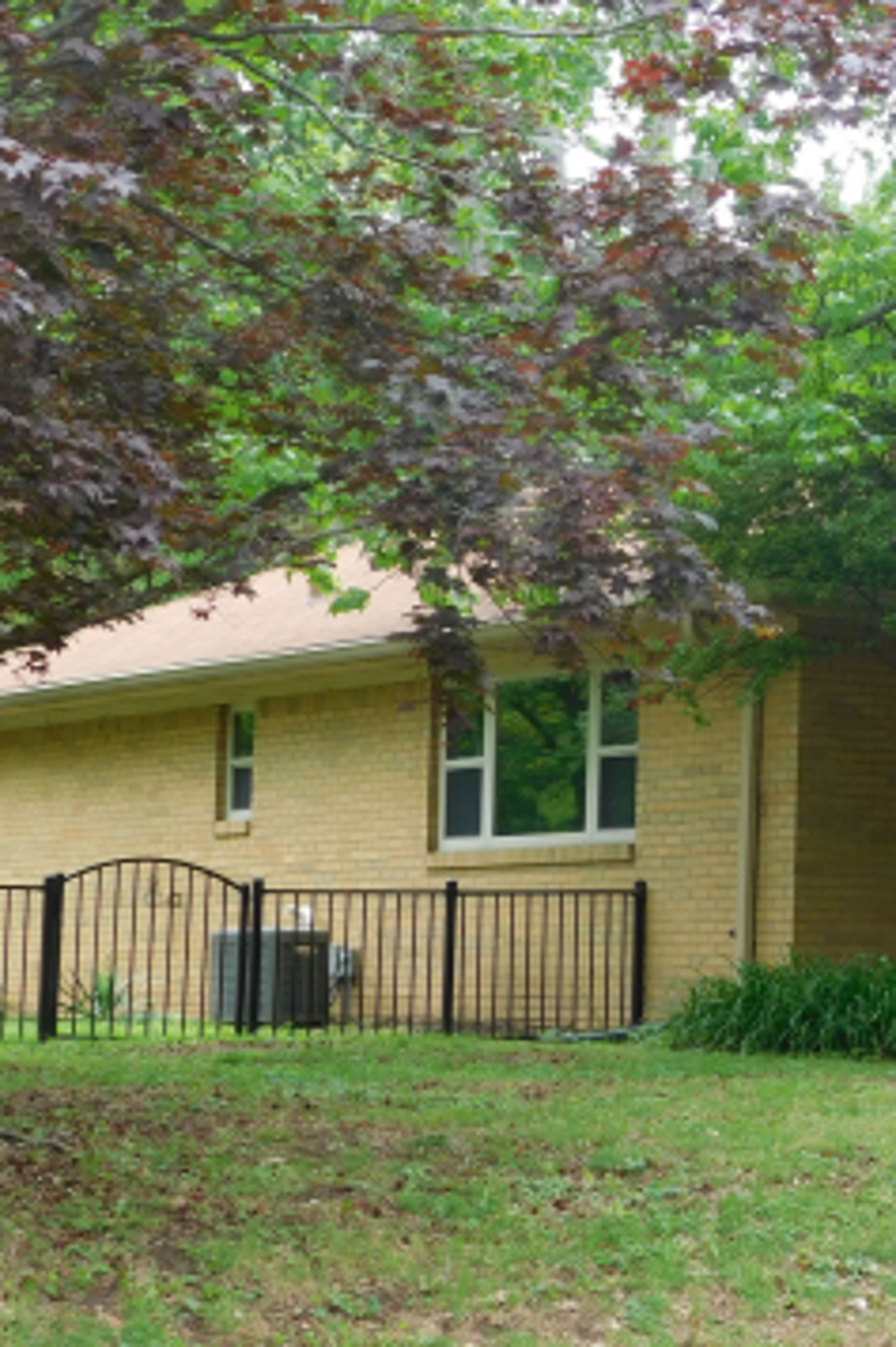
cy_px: 753
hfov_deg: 11.7
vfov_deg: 17.8
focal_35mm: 115
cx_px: 1026
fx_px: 4297
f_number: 4
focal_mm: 10.4
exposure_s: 1/100
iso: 125
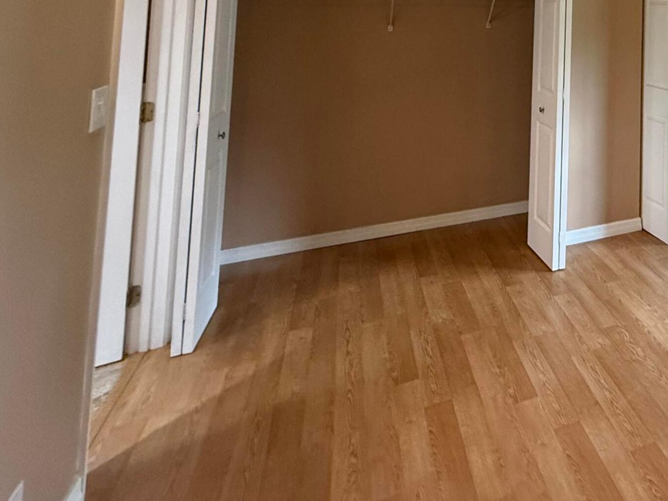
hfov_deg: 45.8
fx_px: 598
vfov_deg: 38.5
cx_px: 711
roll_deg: -0.6
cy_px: -36
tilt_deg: +4.3
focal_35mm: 31
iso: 500
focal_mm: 2.22
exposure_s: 1/120
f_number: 2.2
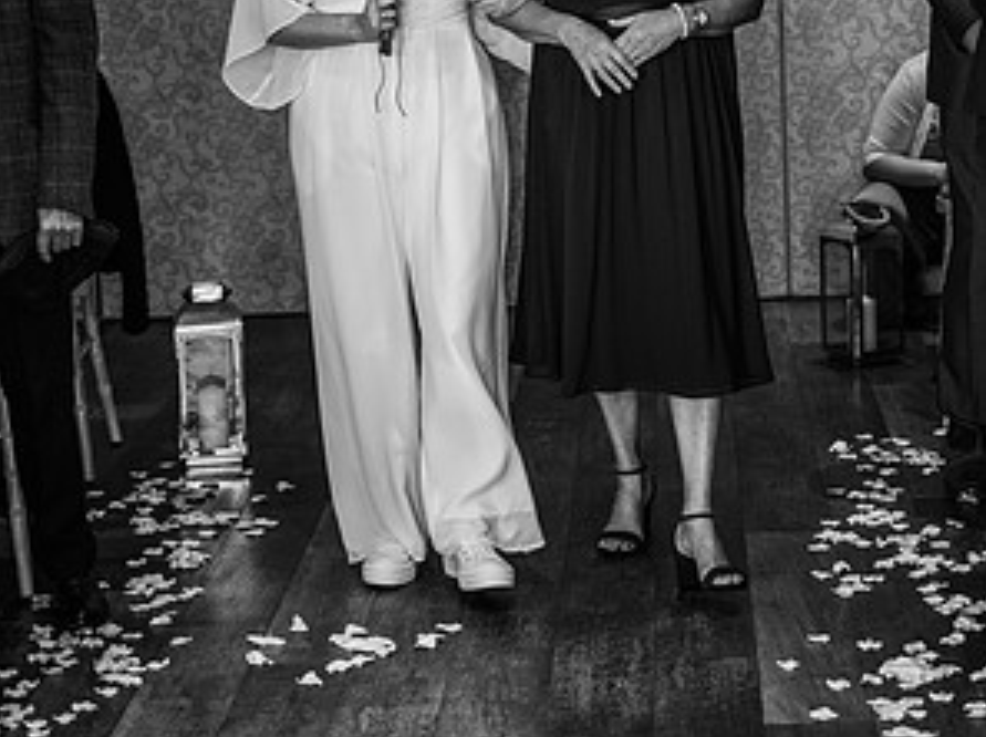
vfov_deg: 14.4
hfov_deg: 19.3
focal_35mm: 102
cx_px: 493
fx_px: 2902
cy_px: 139
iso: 1000
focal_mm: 70
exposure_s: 1/200
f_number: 2.8
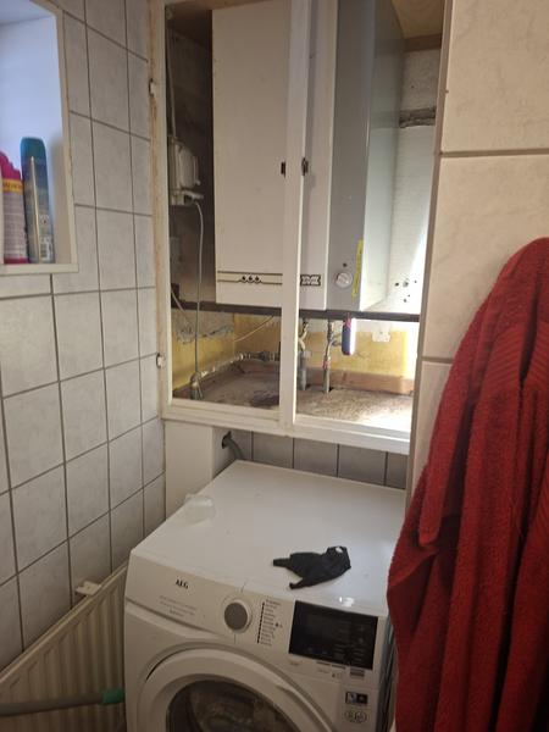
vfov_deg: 73.9
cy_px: 366
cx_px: 274
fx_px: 486
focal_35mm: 23
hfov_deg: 58.9
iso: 320
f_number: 1.8
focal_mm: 5.54
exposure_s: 1/33
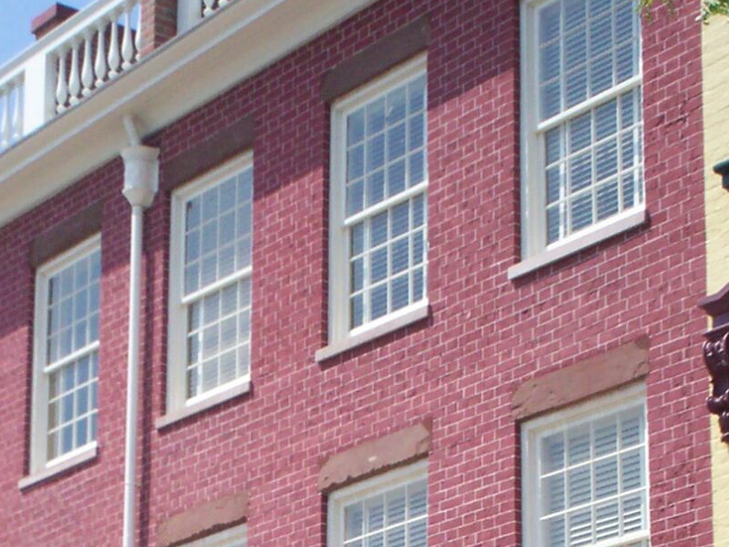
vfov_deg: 12.7
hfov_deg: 17.2
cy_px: 666
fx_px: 2401
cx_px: 191
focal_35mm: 114
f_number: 4.5
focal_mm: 6
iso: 100
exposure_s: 1/602
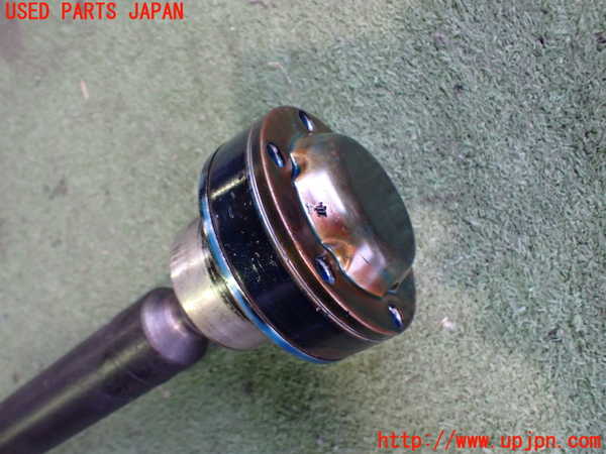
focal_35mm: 30
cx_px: 303
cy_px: 227
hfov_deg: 60.0
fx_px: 525
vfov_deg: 46.8
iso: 800
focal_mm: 5.4
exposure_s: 1/60
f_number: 2.3
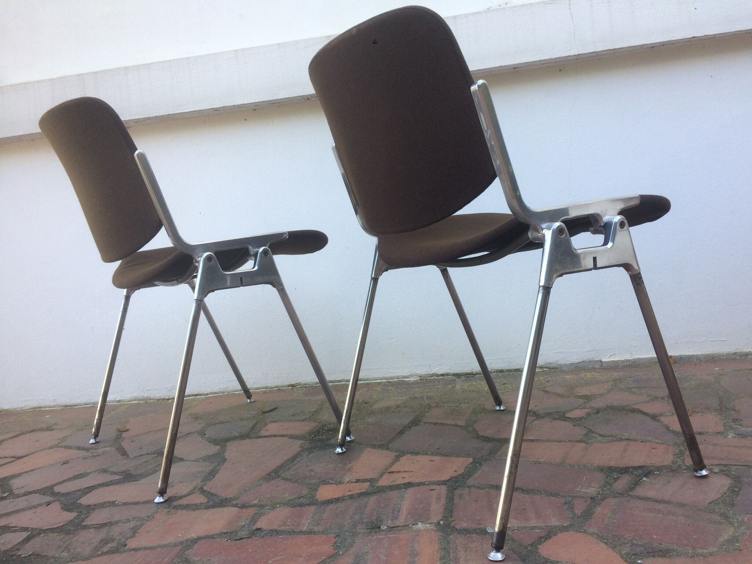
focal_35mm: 29
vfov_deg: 48.2
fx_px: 630
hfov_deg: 61.7
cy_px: 282
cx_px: 376
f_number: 2.2
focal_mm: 4.15
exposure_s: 1/180
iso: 32
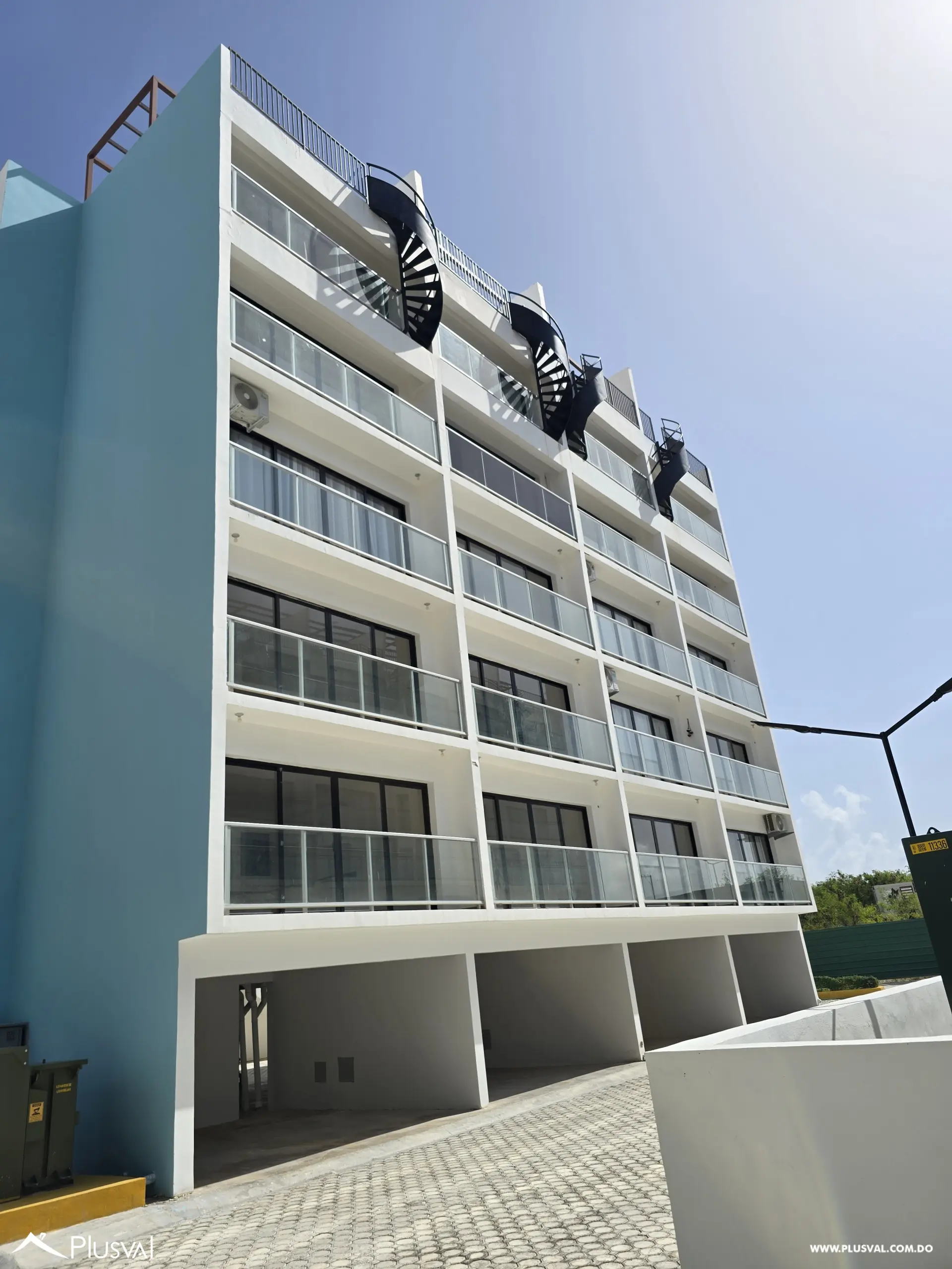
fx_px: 843
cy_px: 634
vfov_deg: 73.9
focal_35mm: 23
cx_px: 476
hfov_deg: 58.9
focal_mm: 6.3
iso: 12
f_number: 1.7
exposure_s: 1/1170
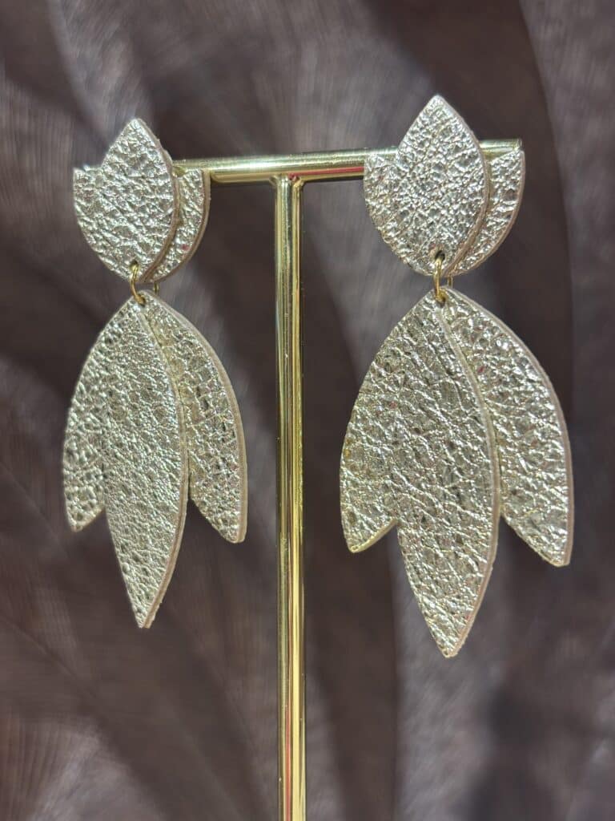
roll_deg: -0.2
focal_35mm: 52
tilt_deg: -2.8
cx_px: 308
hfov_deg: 28.0
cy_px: 410
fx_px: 1232
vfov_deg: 36.8
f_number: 1.6
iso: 32
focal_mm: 5.96
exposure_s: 1/50
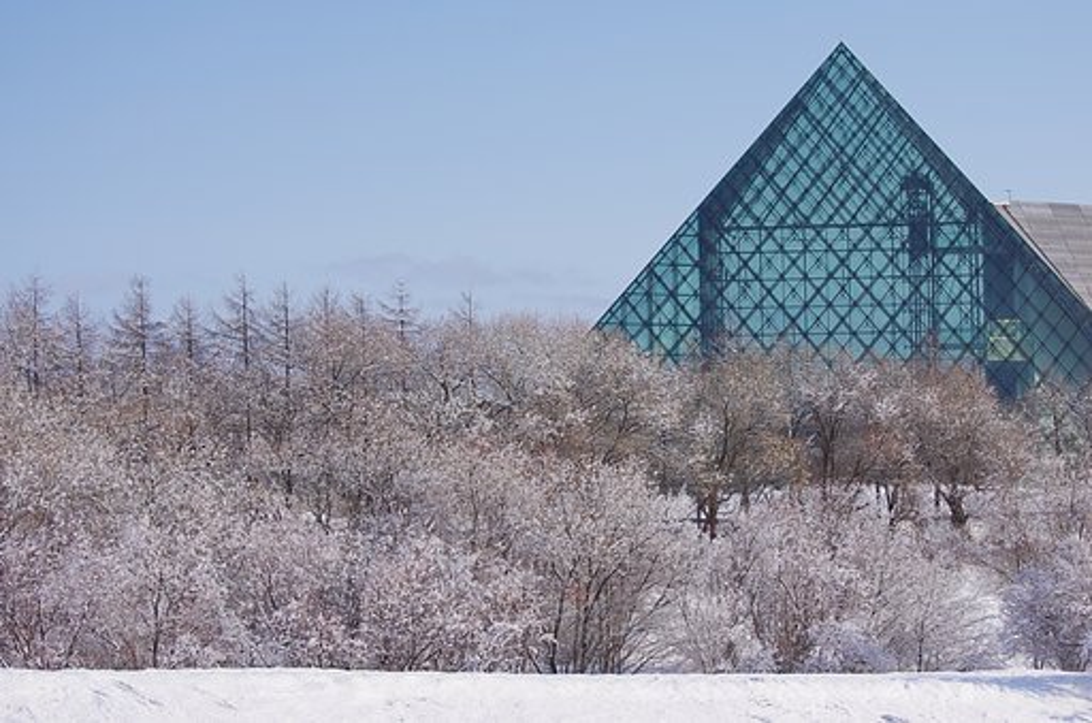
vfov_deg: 13.0
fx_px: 3178
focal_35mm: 105
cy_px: 362
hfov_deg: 19.5
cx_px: 546
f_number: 5
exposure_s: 1/1000
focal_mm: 70
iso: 200
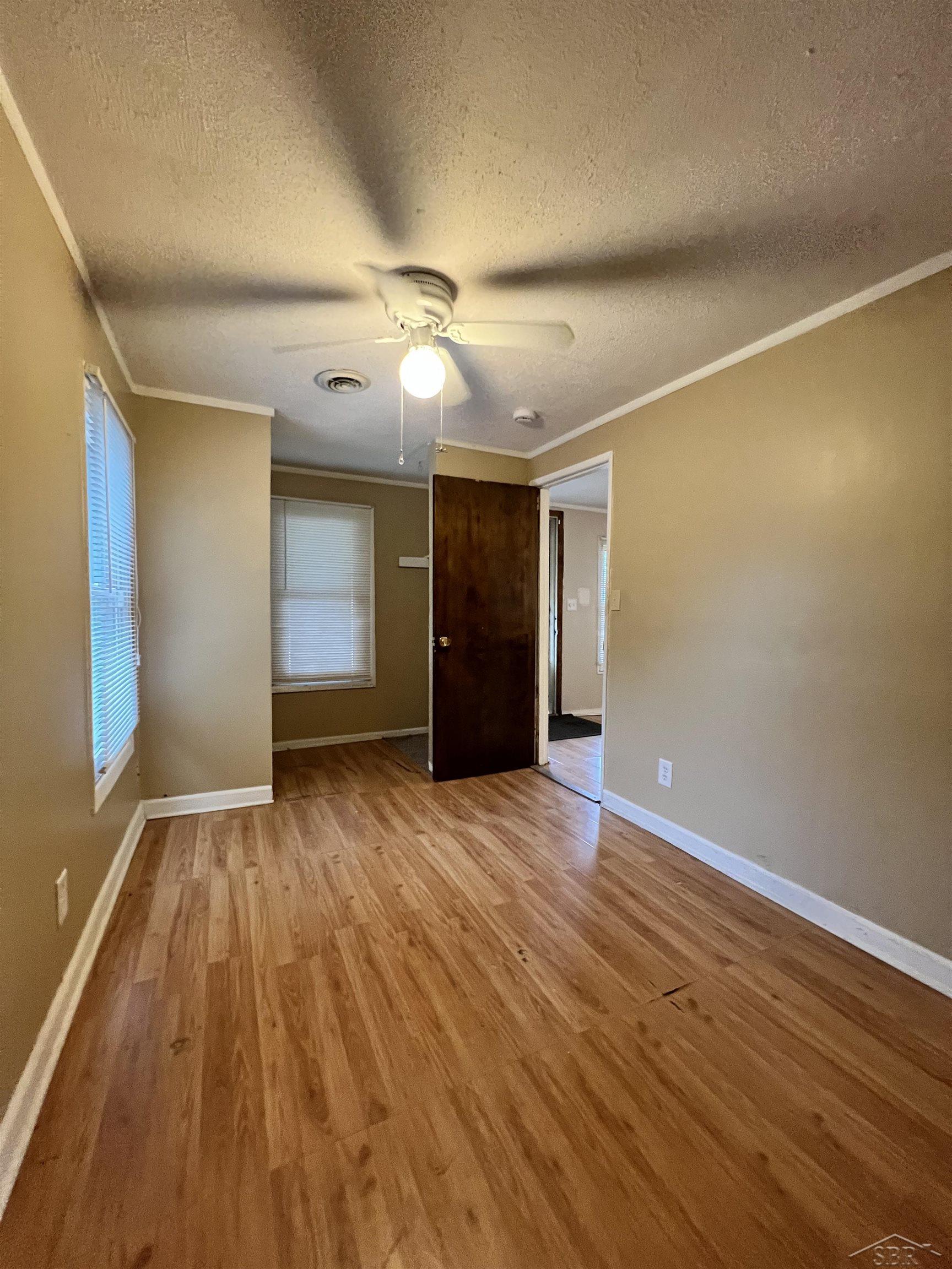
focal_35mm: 13
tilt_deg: -4.0
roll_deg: -0.4
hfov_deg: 89.9
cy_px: 634
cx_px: 476
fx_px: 477
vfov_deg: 106.2
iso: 640
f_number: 1.8
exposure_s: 1/60
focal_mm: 1.57
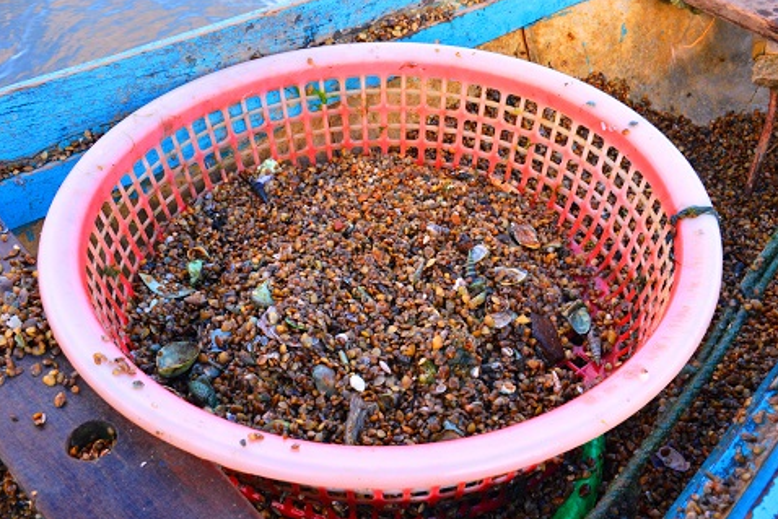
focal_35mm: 34
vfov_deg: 38.9
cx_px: 395
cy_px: 263
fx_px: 735
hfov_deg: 55.8
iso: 400
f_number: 4
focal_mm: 22
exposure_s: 1/60
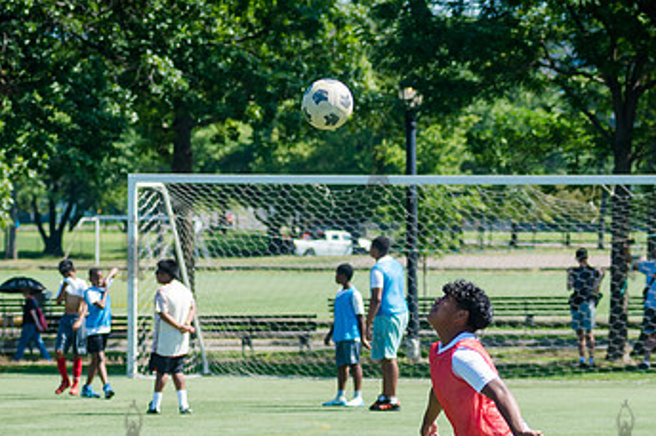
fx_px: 4608
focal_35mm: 253
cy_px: 346
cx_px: 439
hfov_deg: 8.1
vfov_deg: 5.4
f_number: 4
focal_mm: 92
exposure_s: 1/1000
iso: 200
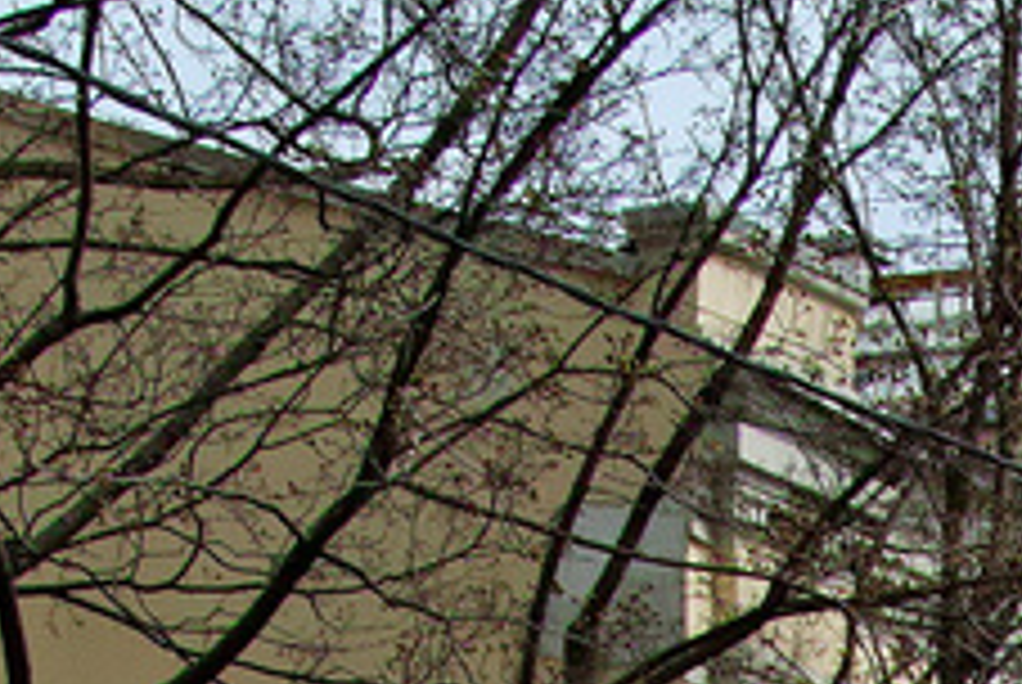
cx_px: 2026
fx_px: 8329
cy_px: 2380
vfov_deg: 4.4
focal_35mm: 293
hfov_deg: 6.8
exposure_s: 1/400
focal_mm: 28
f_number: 8
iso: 100
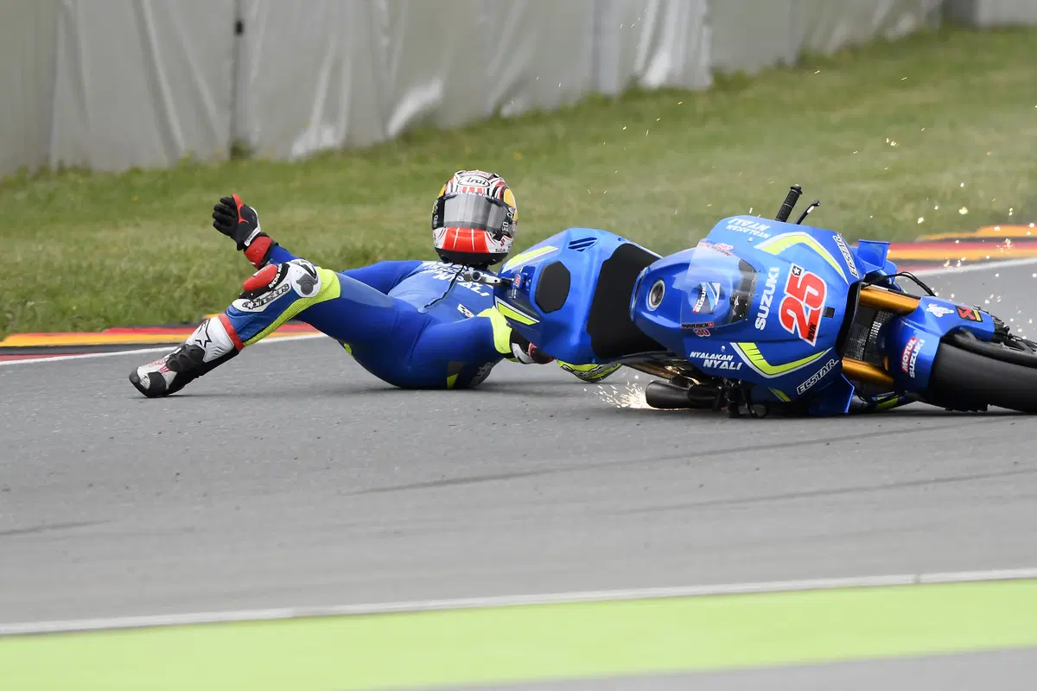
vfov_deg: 1.1
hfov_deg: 1.7
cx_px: 518
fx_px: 34564
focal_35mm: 1200
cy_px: 346
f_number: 4.5
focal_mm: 600
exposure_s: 1/1250
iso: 320
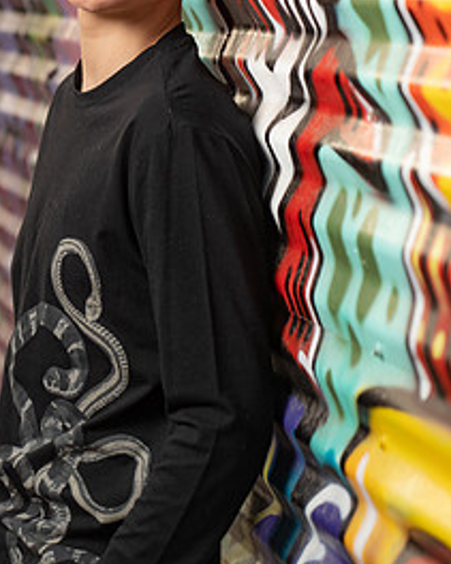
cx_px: 242
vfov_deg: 11.5
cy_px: 135
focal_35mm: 168
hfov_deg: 9.2
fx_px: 2805
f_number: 4
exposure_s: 1/250
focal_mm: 105
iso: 50
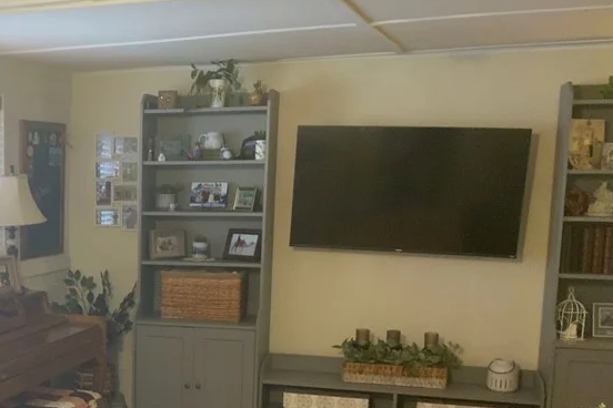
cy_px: 335
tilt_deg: -9.0
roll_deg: -1.5
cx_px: 66
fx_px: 953
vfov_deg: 23.8
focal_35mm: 56
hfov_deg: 33.8
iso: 250
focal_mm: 3
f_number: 1.8
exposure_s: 1/60
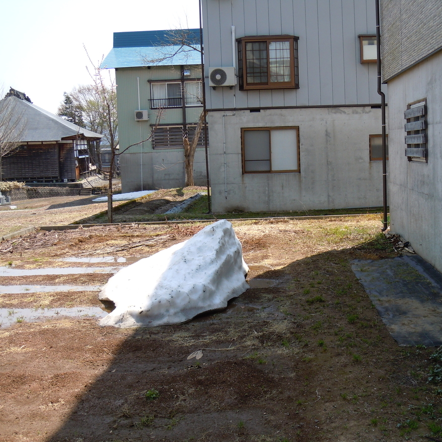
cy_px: 221
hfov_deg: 35.8
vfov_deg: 36.1
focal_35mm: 47
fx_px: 679
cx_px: 278
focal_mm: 7.1
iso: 100
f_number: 3.7
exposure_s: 1/500
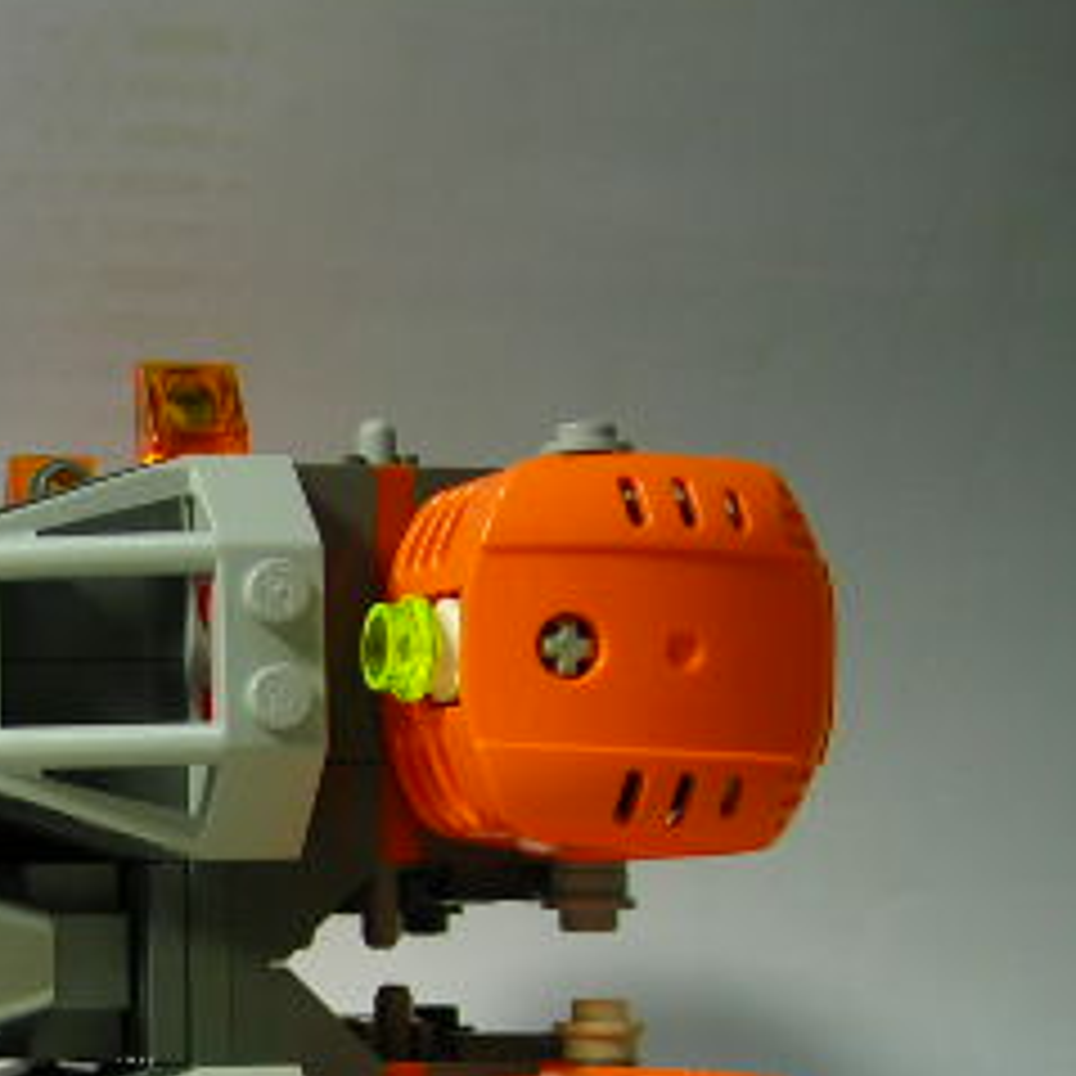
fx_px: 3165
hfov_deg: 18.0
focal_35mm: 90
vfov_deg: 18.9
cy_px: 981
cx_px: -324
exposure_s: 1/5.1
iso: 50
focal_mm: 6.3
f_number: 3.2
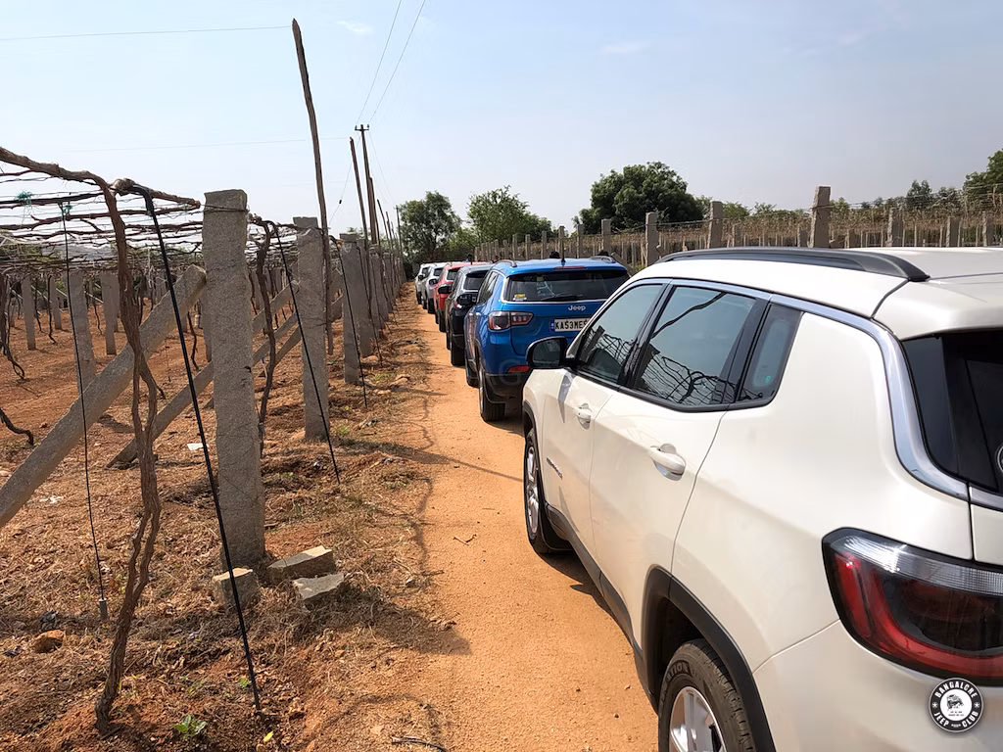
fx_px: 811
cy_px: 376
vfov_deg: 49.7
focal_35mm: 28
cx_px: 502
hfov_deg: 63.4
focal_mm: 4
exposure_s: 1/4000
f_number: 1.8
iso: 20
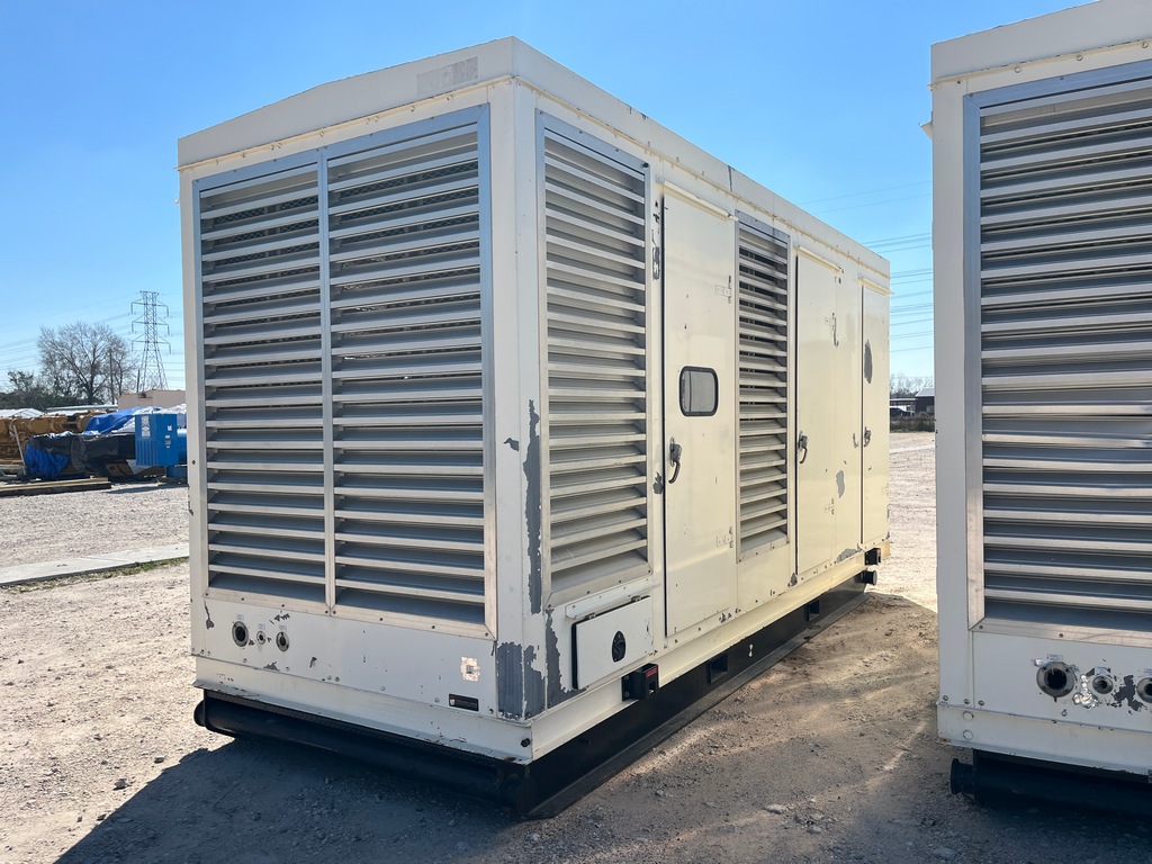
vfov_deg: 53.1
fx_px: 865
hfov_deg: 67.3
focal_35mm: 26
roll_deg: +1.7
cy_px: 432
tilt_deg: -2.9
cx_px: 576
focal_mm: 5.1
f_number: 1.6
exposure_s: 1/4651
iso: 50
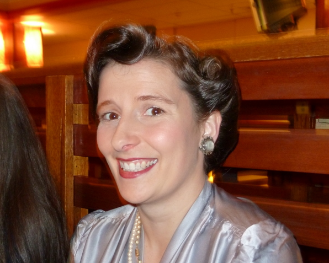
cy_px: 180
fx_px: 536
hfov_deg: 34.1
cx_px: 164
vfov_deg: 27.4
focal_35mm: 55
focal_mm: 6.9
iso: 250
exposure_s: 1/4
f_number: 3.7
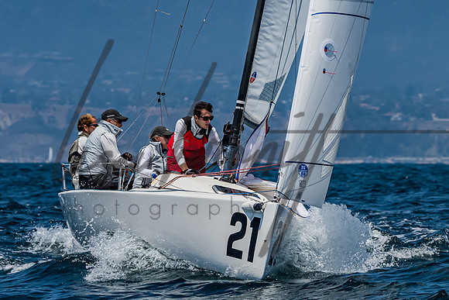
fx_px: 5119
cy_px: 9
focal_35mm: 410
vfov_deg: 3.3
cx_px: 321
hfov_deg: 5.0
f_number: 6.3
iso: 400
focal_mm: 195
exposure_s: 1/3200
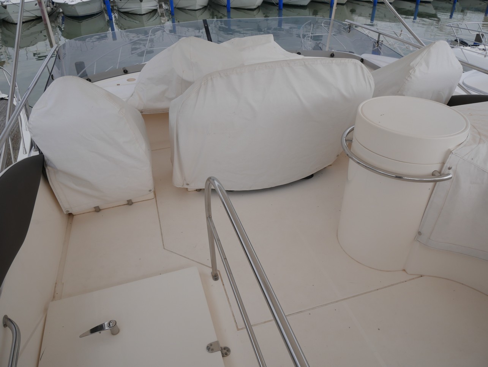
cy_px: 184
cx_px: 244
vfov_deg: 56.9
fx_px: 338
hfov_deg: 71.6
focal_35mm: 24
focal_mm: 12
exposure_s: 1/800
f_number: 5
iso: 200
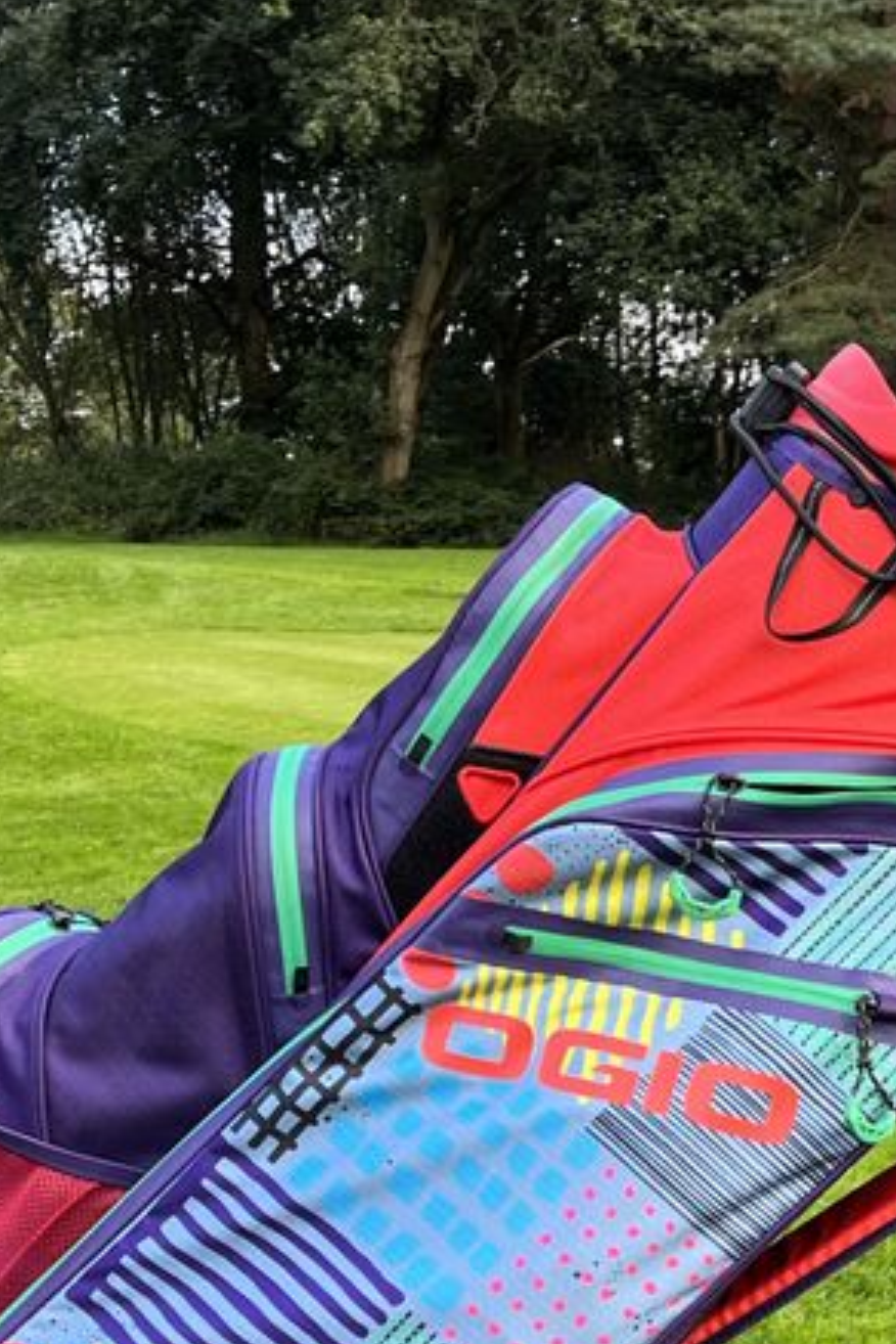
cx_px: 764
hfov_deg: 17.1
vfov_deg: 24.7
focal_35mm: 79
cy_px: 1292
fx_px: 2949
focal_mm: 5.1
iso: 40
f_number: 1.6
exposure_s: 1/134
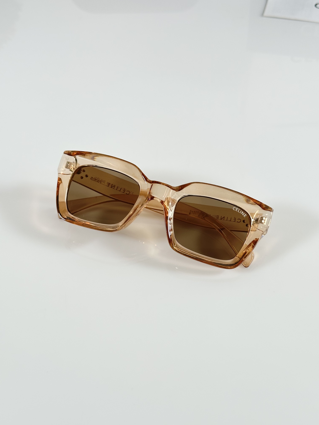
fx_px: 590
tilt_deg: -46.7
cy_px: 212
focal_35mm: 48
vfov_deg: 39.7
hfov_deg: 30.3
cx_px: 160
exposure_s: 1/121
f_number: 1.78
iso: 64
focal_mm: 6.86
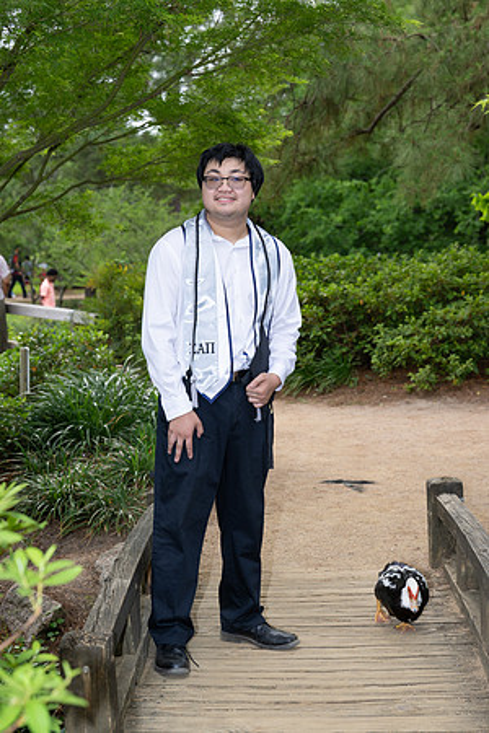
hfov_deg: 19.5
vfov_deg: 28.8
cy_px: 366
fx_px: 1426
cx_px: 244
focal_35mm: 70
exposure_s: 1/200
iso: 200
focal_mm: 70
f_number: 5.6
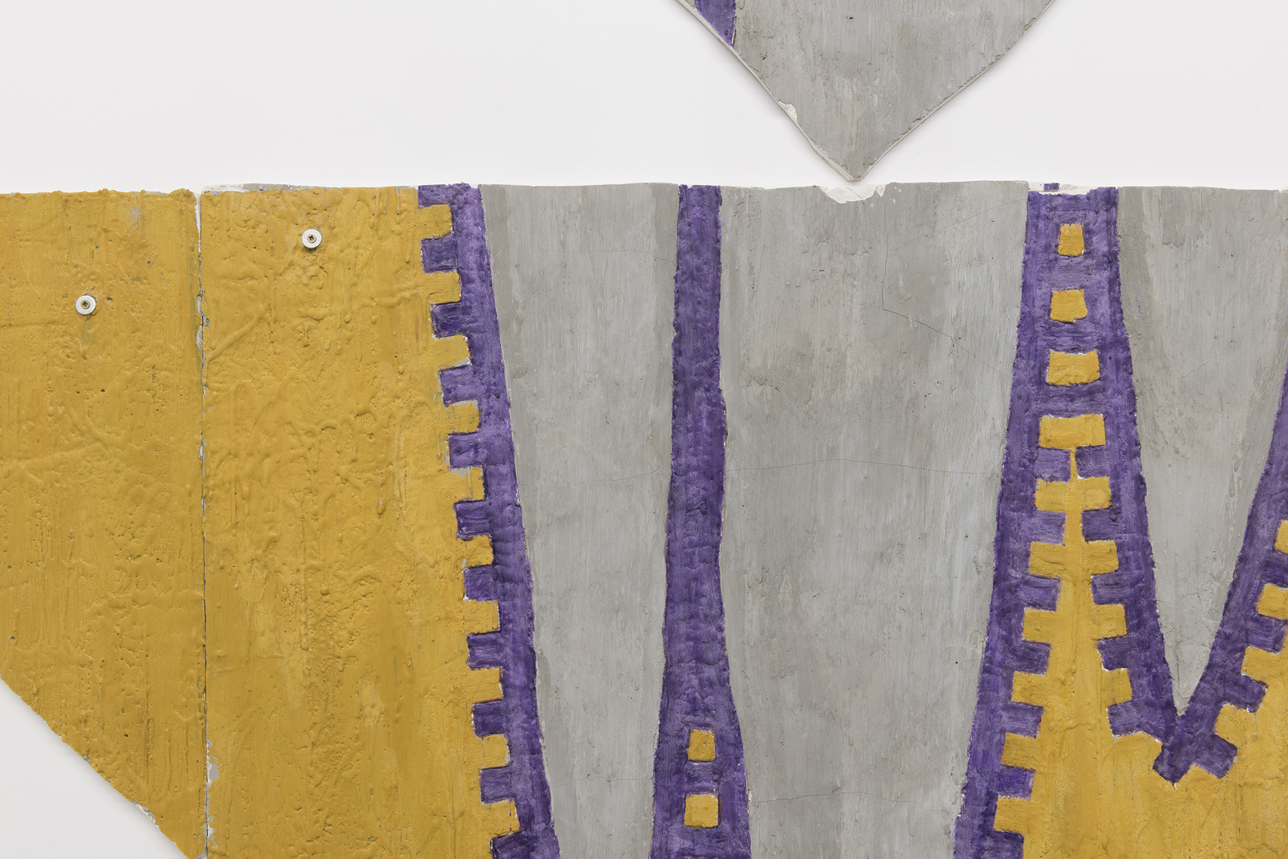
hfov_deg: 48.5
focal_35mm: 40
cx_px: 644
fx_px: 1431
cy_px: 430
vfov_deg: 33.4
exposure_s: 2
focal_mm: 40
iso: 64
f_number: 16
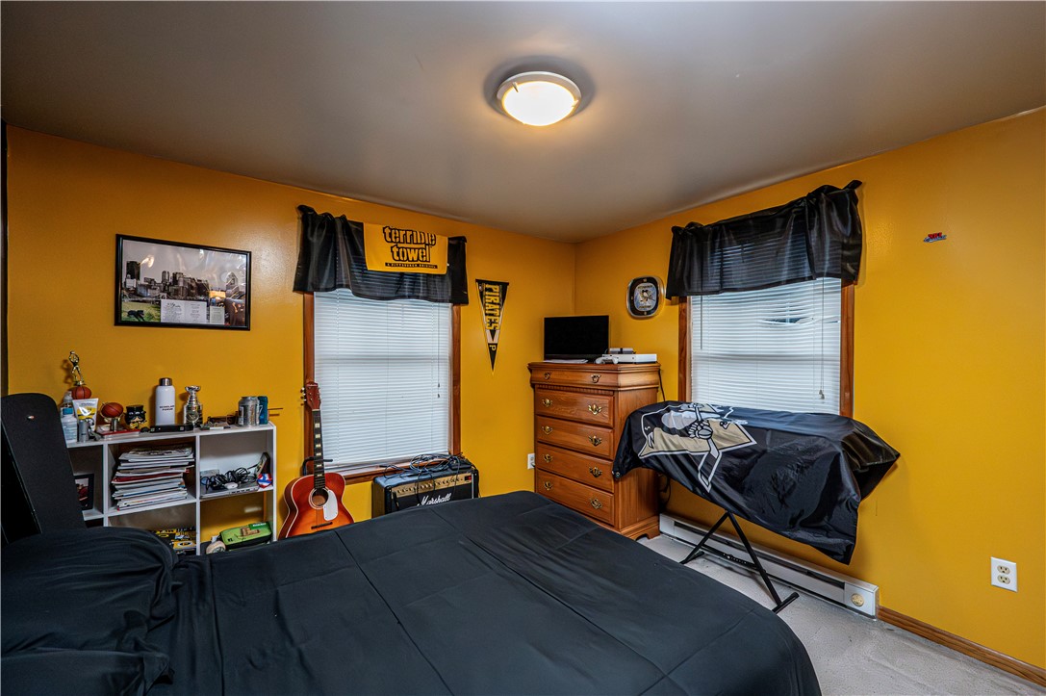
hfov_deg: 104.3
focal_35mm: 14
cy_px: 348
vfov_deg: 81.1
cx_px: 523
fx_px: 406
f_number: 9
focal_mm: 14
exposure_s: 1/160
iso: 10000
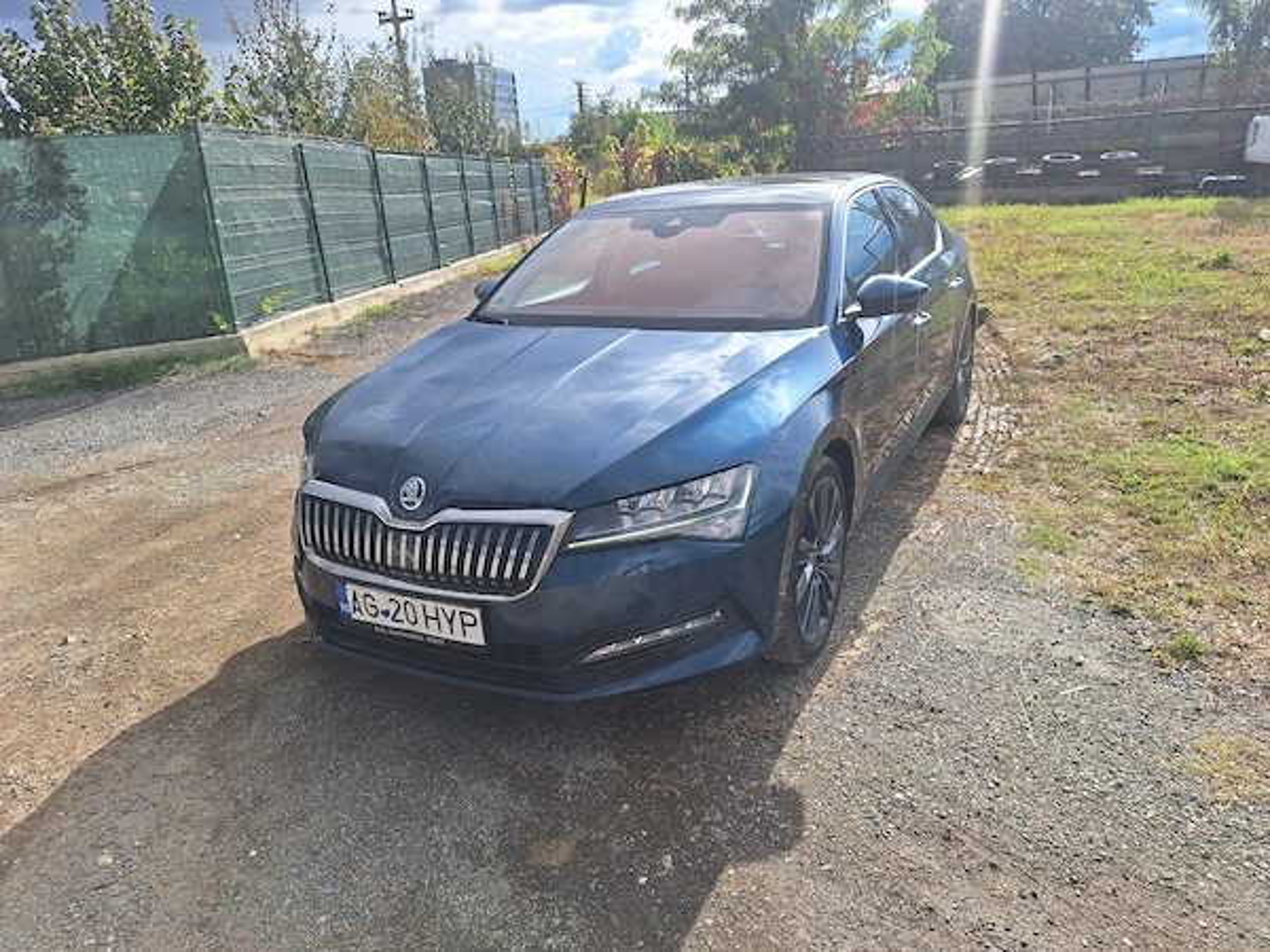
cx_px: 635
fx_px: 844
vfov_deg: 58.9
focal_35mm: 23
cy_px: 476
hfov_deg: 73.9
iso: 40
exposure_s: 1/2004
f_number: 1.8
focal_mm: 5.54
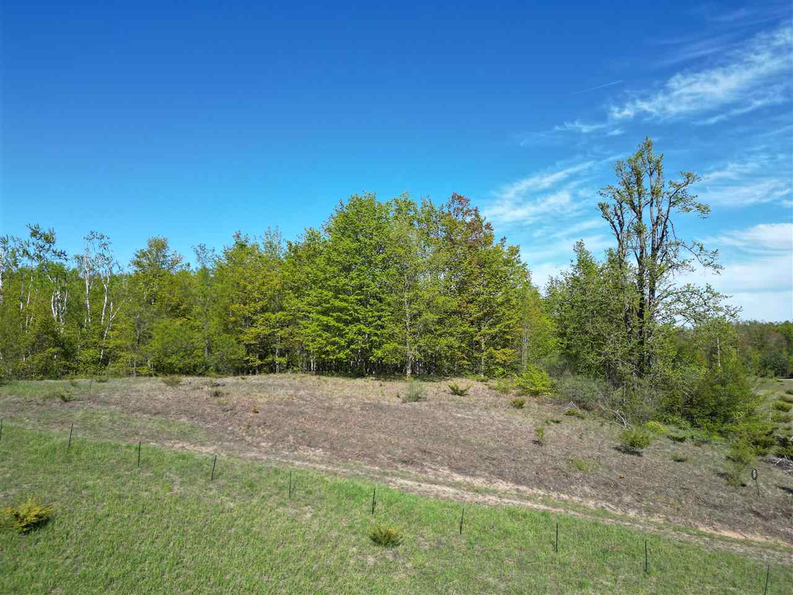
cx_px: 396
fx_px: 550
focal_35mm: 24
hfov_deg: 71.6
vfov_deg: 56.8
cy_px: 298
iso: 100
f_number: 1.7
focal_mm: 6.72
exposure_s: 1/2000
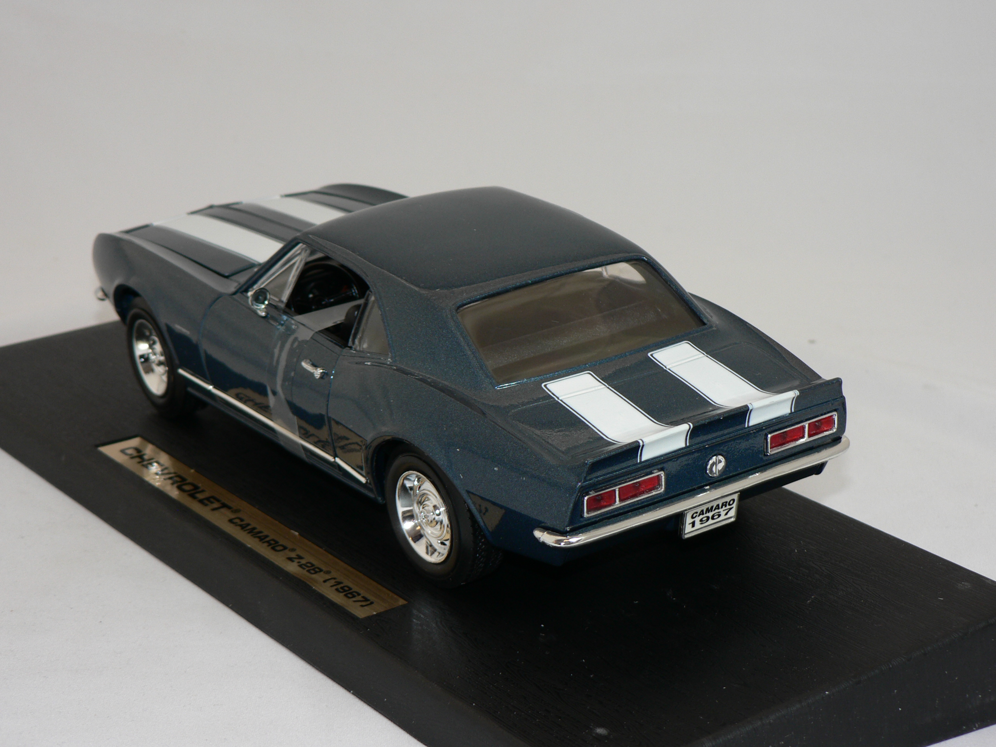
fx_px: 2273
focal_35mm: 79
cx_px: 498
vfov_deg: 18.7
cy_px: 374
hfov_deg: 24.7
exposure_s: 1/60
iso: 80
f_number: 3.2
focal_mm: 13.1
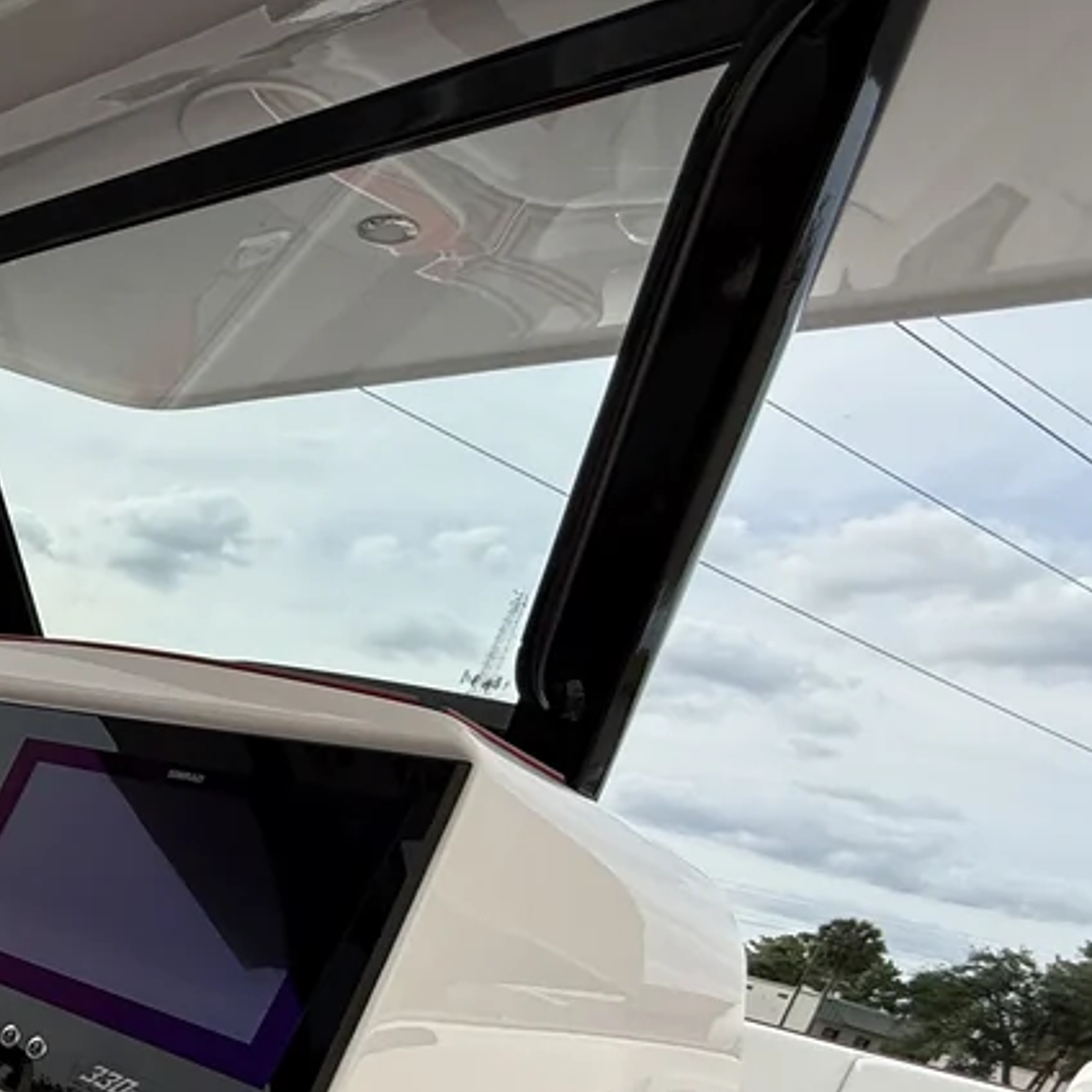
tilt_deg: -12.1
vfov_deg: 43.3
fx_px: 1249
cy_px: 974
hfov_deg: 31.6
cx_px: -433
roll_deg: -15.9
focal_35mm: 35
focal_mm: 2.22
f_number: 2.2
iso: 64
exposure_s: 1/1189
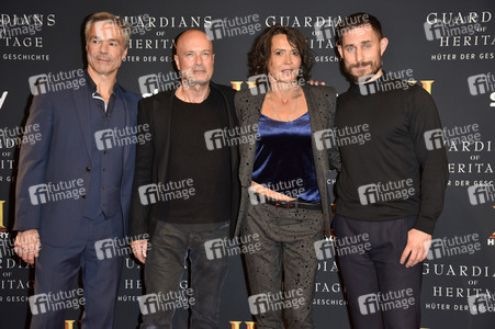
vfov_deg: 28.0
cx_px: 248
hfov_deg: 41.1
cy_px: 164
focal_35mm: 48
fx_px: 659
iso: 640
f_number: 5.6
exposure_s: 1/125
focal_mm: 48
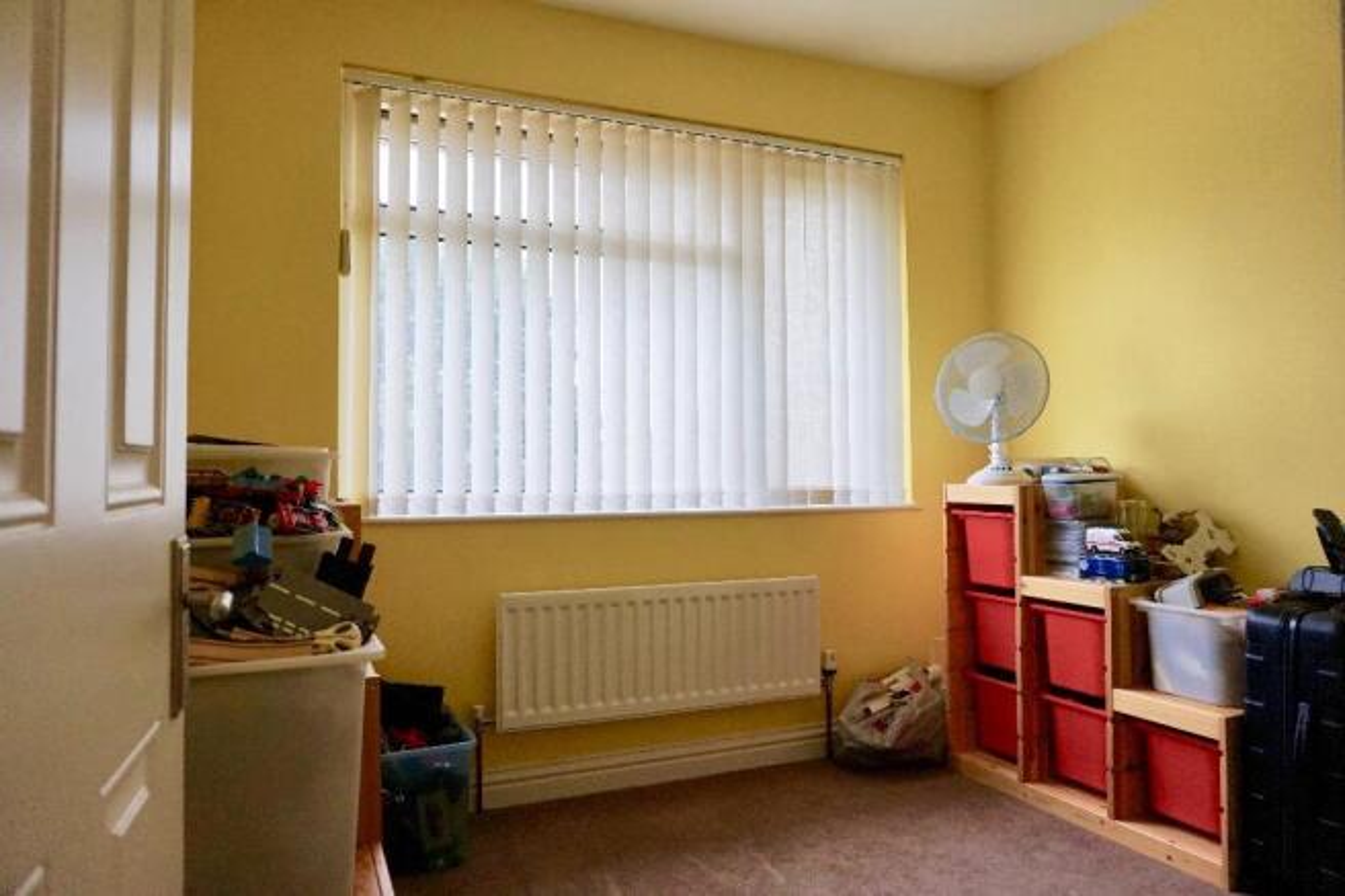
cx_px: 672
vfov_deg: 53.1
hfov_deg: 73.8
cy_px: 448
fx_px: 896
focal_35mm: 24
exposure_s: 1/160
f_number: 4
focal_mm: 16
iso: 640
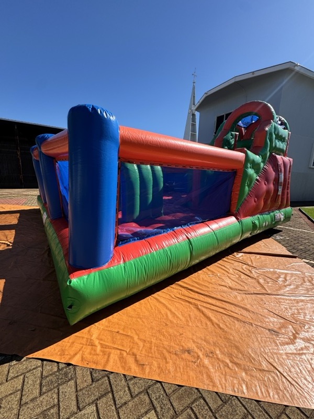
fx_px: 169
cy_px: 210
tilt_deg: -12.0
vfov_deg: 102.1
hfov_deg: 85.7
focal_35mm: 14
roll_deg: -2.4
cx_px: 157
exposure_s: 1/1567
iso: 50
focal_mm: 2.22
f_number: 2.2
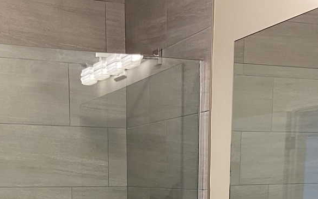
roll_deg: -0.1
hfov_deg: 30.2
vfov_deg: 17.6
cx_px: 143
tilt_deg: -10.1
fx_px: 589
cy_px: 281
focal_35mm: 68
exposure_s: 1/60
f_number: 1.8
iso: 100
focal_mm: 4.25
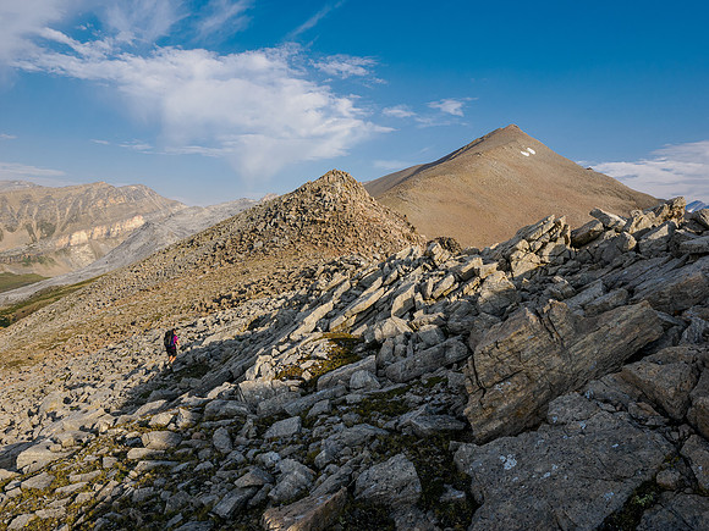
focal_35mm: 26
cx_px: 354
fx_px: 533
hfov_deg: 67.3
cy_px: 266
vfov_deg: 53.1
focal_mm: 13
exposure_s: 1/400
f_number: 8
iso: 200
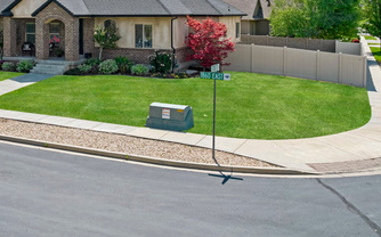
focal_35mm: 43
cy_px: 21
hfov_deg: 45.5
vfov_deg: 28.6
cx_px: 125
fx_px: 446
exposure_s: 1/3200
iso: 120
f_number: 2.8
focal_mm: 8.38
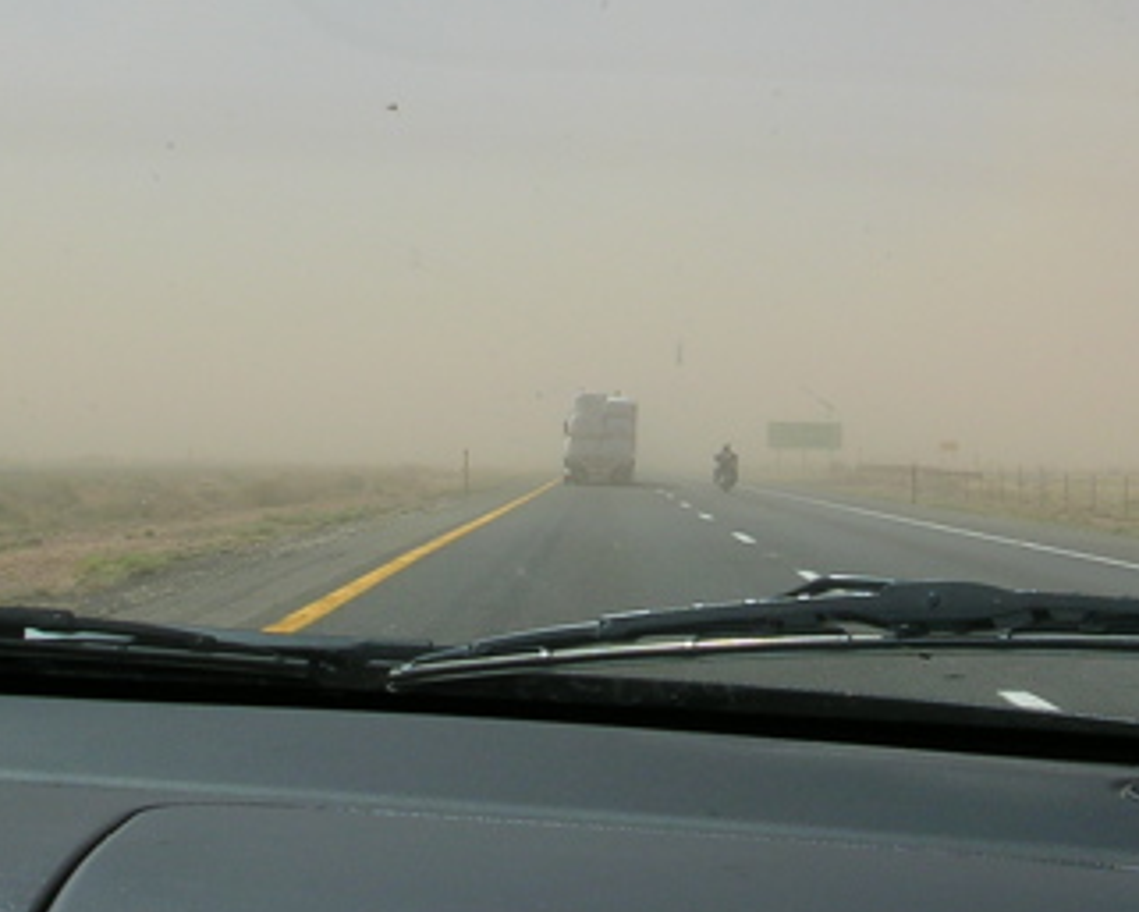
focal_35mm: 74
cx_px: 699
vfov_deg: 20.5
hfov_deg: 25.6
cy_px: 192
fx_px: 2495
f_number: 5.6
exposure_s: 1/327
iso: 50
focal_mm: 5.8
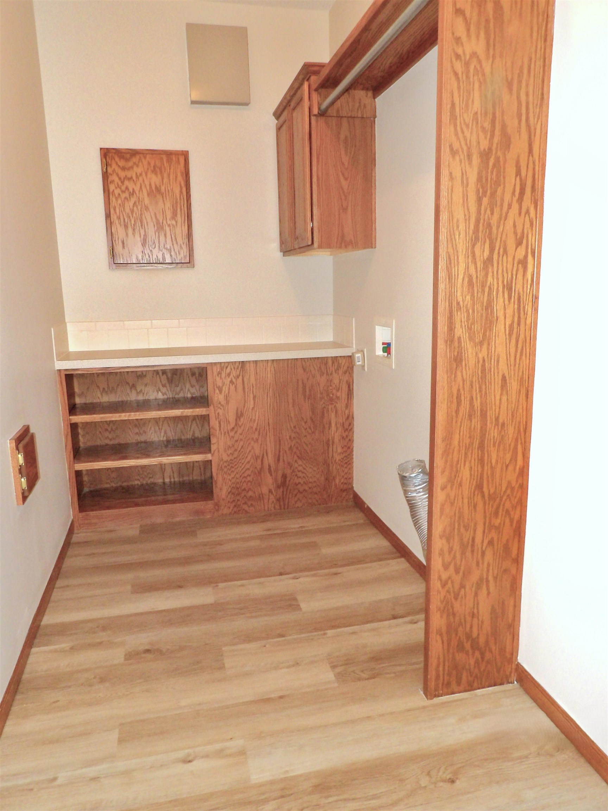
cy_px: 406
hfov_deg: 56.8
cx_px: 304
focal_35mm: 24
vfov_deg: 71.6
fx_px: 562
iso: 200
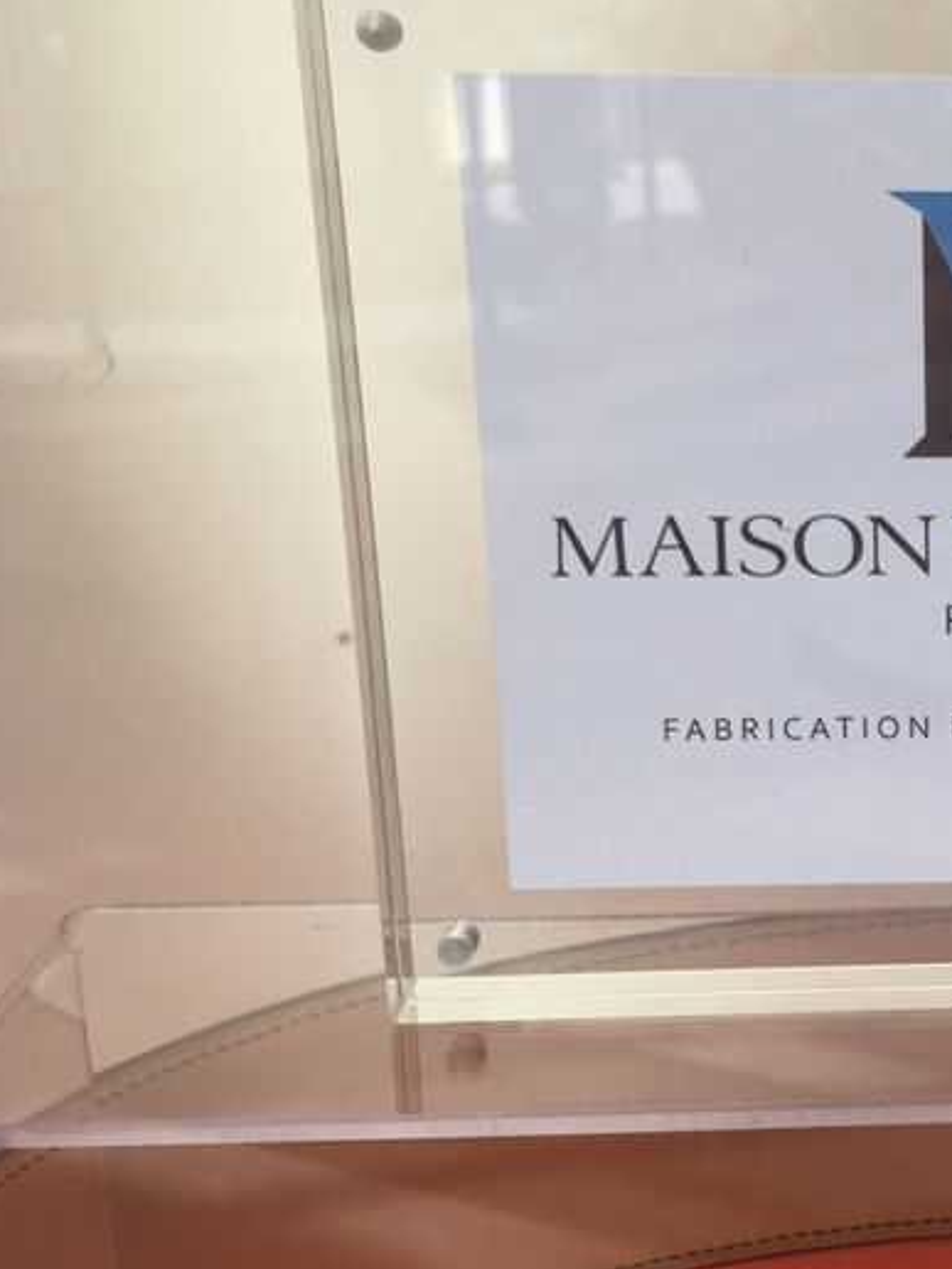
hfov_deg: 19.4
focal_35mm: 72
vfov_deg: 26.6
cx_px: 1087
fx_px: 2640
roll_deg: +0.1
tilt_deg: -20.5
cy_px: 974
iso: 25
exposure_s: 1/123
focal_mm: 4.15
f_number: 2.2
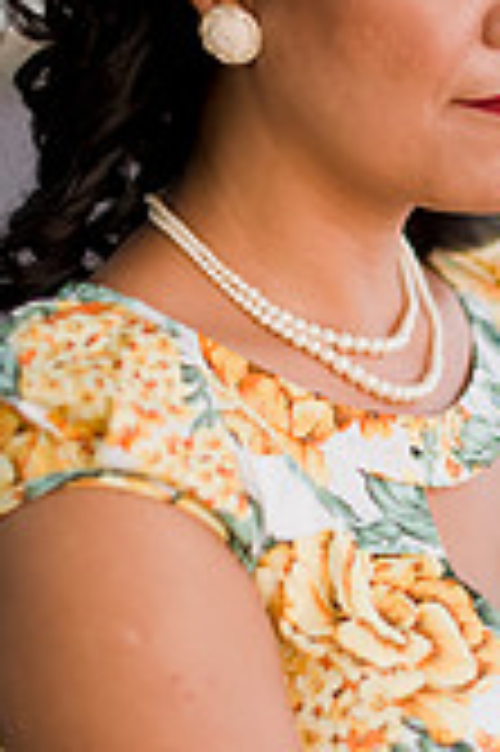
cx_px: 414
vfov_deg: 15.2
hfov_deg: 10.1
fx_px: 2818
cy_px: 324
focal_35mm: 135
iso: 200
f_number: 1.8
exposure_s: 1/200
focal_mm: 50
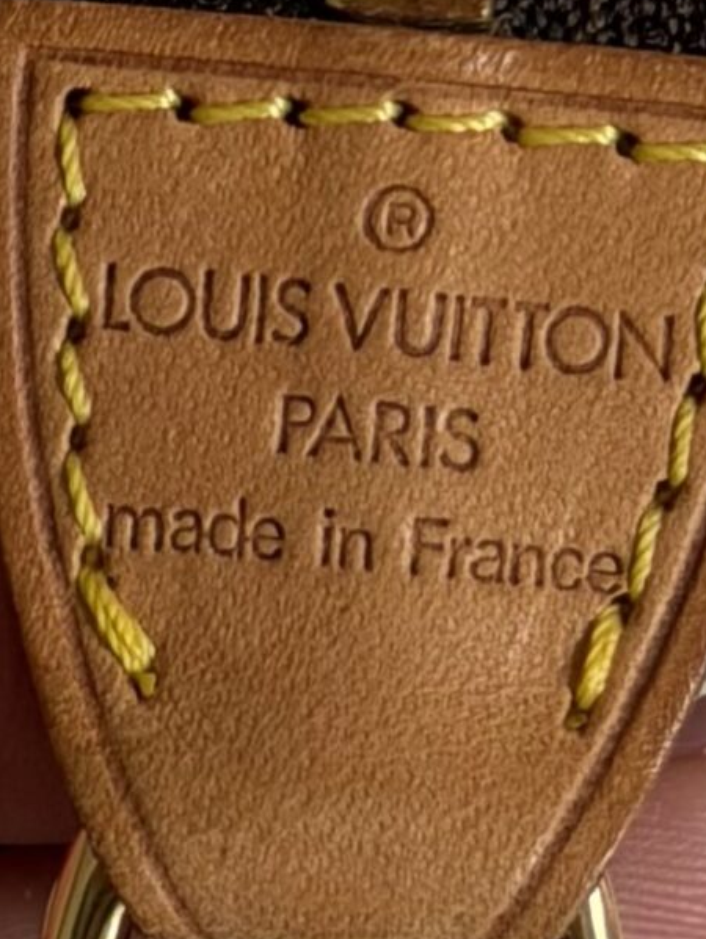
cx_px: 526
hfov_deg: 7.2
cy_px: 52
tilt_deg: -76.3
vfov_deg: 9.6
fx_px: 5569
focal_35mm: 205
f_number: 1.78
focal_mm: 6.76
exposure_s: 1/221
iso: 64
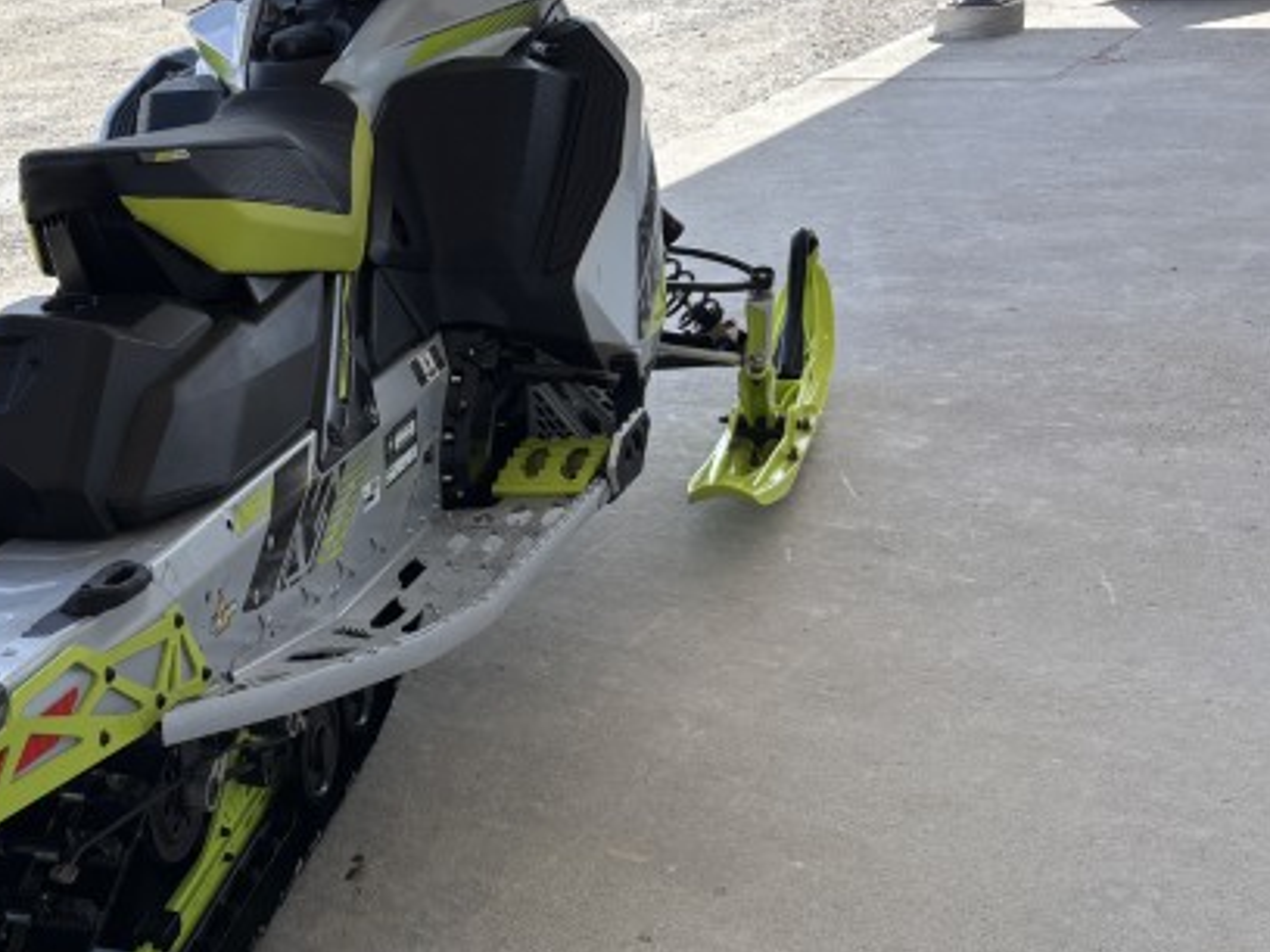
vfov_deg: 28.4
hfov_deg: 34.7
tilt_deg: -23.6
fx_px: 1871
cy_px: 600
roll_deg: +7.5
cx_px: 56
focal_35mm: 51
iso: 50
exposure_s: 1/1912
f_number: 1.6
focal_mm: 5.96
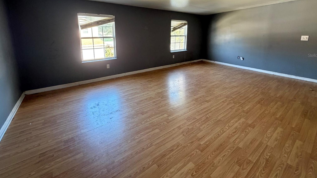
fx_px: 134
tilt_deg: -10.5
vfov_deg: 64.8
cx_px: 161
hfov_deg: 99.4
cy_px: 55
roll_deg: +0.0
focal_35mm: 16
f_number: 2.2
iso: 500
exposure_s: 1/60
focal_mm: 2.22
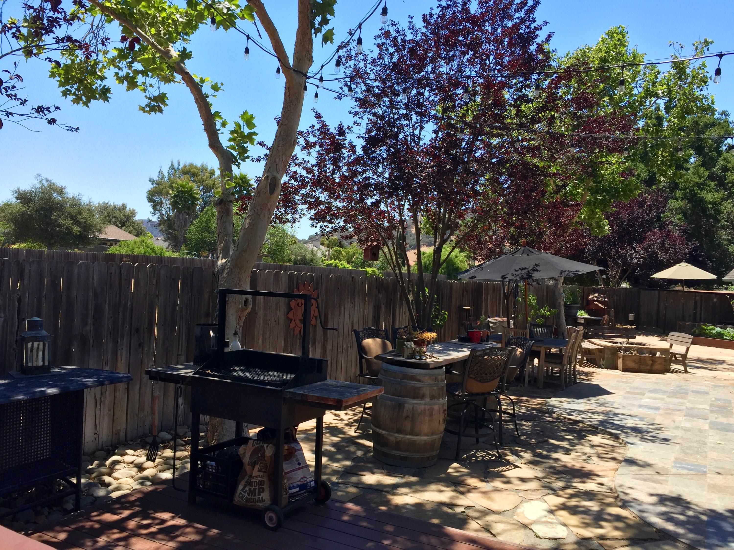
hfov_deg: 61.7
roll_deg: -2.1
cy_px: 275
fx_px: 615
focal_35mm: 29
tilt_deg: +0.2
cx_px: 367
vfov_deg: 48.2
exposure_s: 1/1236
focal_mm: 4.15
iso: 32
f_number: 2.2
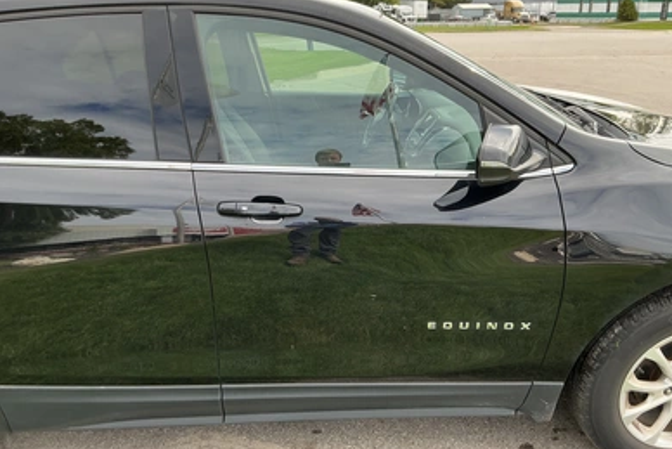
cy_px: 227
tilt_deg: -19.7
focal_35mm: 30
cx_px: 345
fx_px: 560
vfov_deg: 43.6
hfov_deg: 61.9
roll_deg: +0.7
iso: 25
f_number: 1.8
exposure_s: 1/316
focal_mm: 3
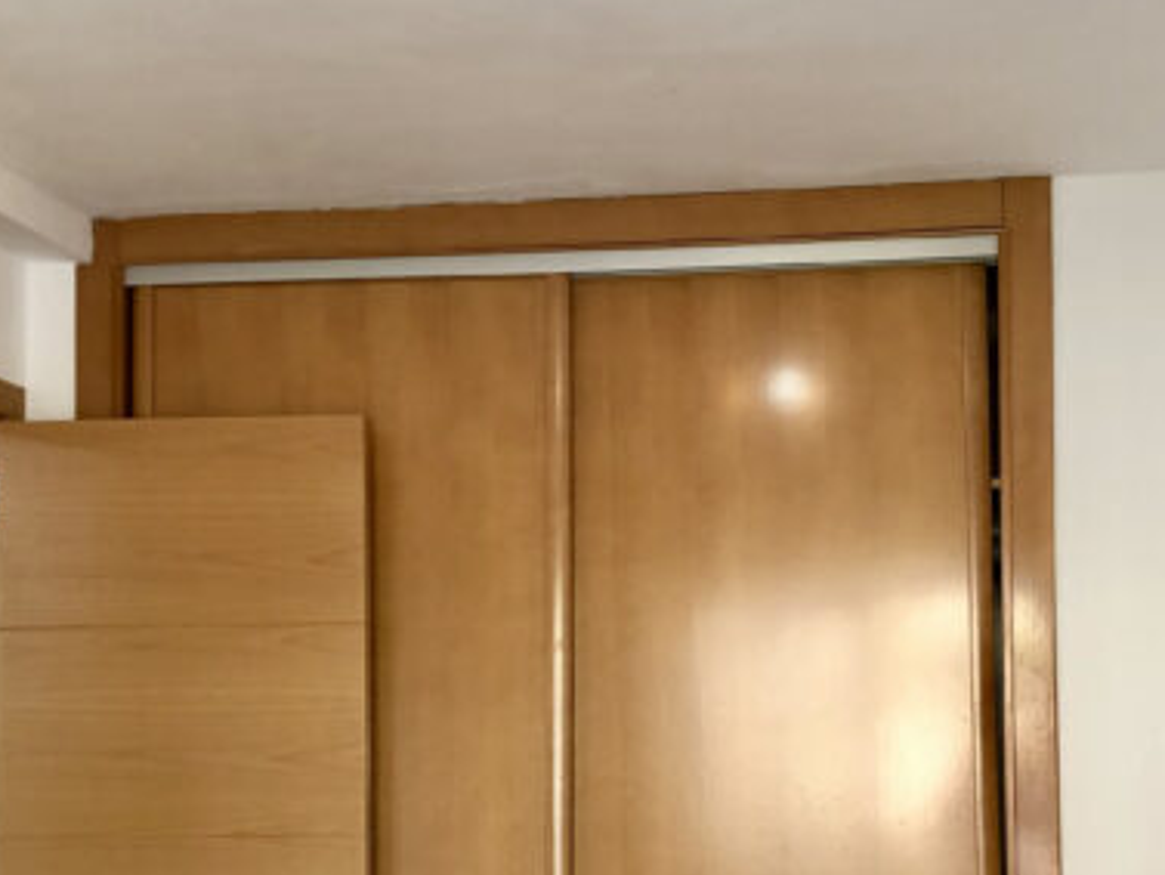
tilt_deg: +2.6
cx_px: 776
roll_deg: +0.3
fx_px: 1919
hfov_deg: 33.5
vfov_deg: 25.2
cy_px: 702
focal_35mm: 57
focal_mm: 3.99
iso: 40
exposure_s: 1/33
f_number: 1.8
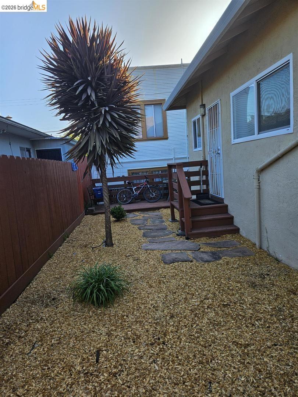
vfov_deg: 73.9
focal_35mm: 23
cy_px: 198
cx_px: 149
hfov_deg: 58.9
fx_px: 264
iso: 25
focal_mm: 5.4
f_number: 1.8
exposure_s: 1/521
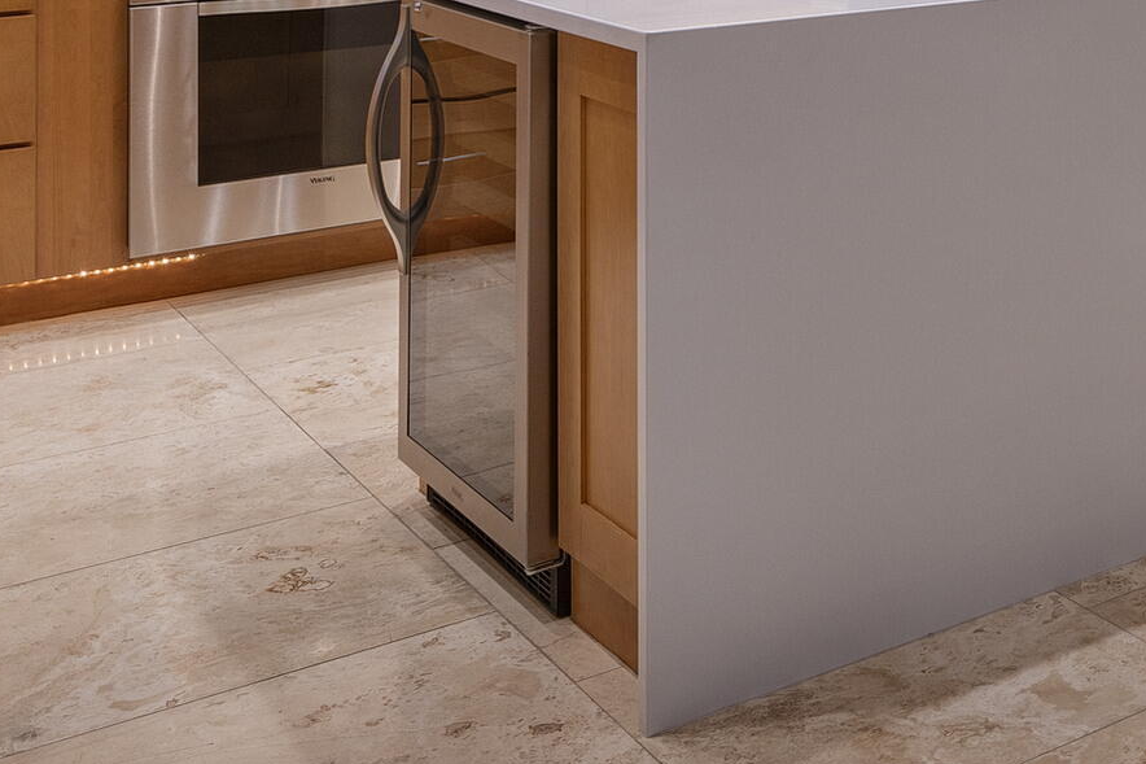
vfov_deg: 21.5
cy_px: -222
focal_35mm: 57
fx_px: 1814
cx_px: 1492
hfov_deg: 28.6
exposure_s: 1/2
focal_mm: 18
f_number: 10
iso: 200
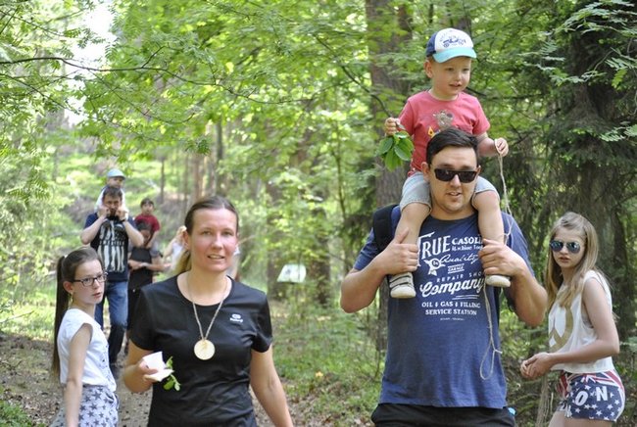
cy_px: 214
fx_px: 1994
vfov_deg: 12.2
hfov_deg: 18.1
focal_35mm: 112
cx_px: 318
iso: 800
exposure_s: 1/125
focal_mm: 75
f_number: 4.2
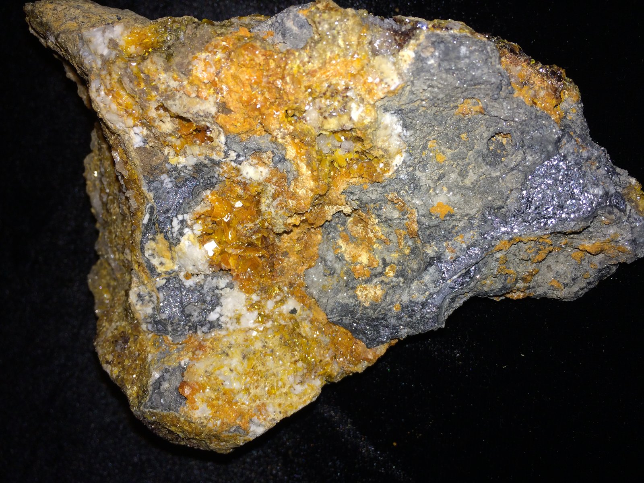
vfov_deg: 46.8
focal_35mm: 30
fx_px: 558
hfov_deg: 60.0
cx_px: 322
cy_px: 242
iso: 32
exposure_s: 1/249
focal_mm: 4.12
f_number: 2.2
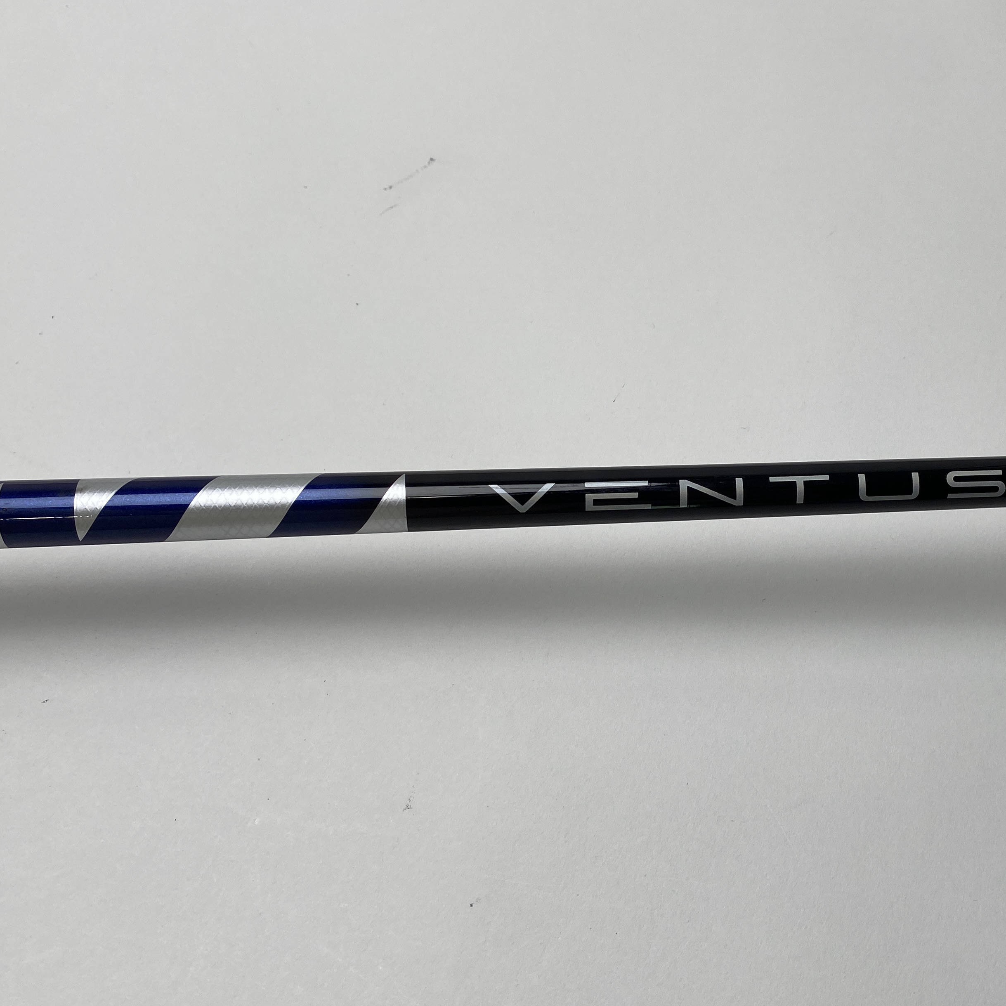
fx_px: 1249
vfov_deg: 43.8
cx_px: 733
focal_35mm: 38
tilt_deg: -59.8
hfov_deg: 42.7
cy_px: 524
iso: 32
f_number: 1.8
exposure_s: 1/322
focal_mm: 4.25
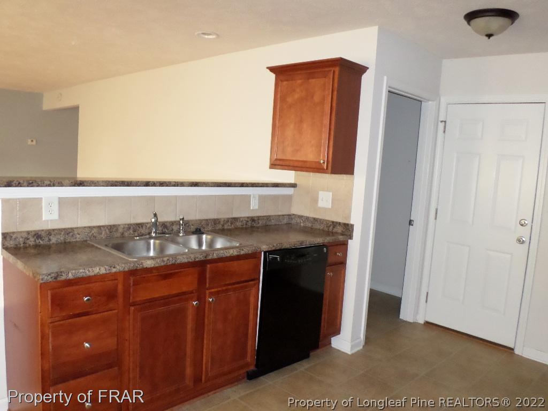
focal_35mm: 27
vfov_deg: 51.4
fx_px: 427
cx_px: 274
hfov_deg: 65.3
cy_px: 206
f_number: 2.6
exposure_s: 1/30
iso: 320
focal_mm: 4.9
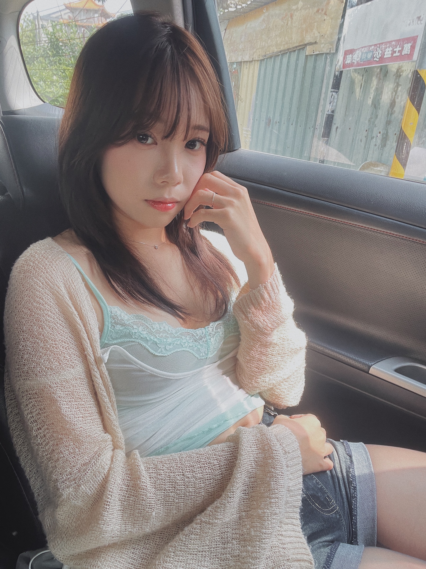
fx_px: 377
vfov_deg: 73.9
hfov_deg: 58.9
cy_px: 284
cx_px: 213
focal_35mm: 23
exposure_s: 1/76
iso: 100
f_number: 2.2
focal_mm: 2.71
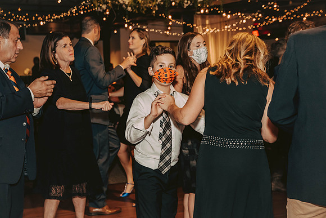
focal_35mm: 62
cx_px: 163
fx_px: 562
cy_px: 109
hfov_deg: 32.4
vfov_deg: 21.9
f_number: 4.5
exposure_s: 1/125
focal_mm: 62
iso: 1250
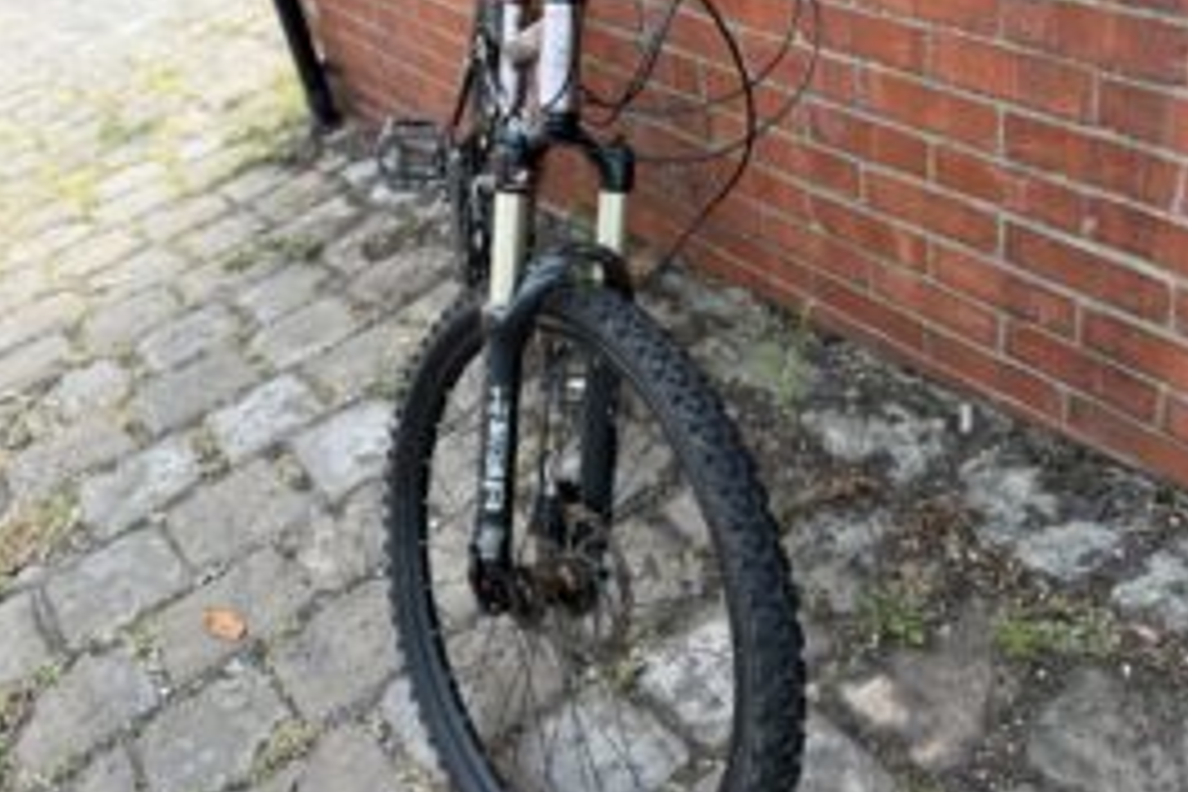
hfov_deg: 55.8
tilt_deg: -33.4
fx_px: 1122
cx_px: 594
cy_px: 252
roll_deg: +11.0
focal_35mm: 34
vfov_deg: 38.4
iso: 100
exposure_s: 1/121
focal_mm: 6.76
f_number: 1.78
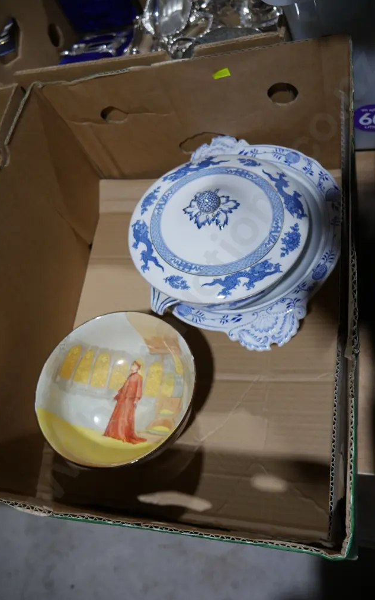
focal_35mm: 30
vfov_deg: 62.9
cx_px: 191
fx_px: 491
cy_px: 302
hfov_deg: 41.8
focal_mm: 14
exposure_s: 1/125
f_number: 3.5
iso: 200
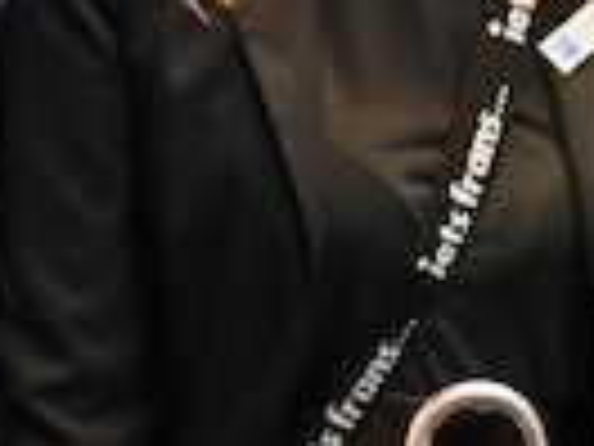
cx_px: -315
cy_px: -268
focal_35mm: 262
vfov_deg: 5.6
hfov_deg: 7.4
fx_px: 4496
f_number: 2.8
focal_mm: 35
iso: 3600
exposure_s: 1/160
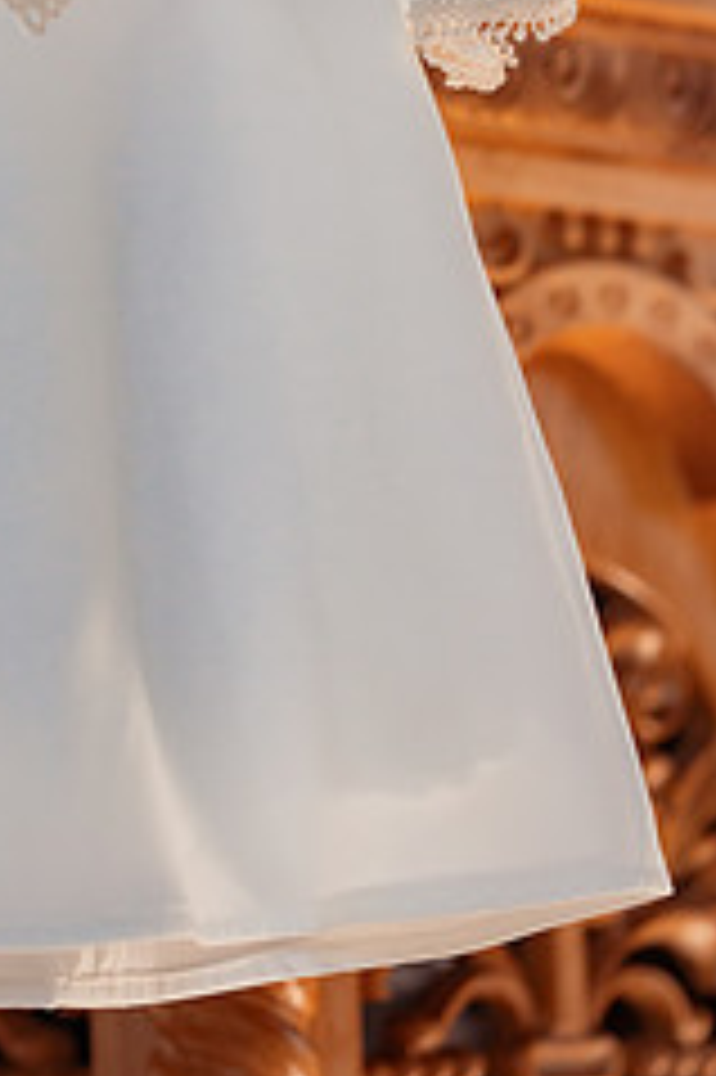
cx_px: 70
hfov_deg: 8.5
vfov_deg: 12.8
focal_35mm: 160
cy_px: 279
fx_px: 4780
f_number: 2.2
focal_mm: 85
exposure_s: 1/200
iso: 1600
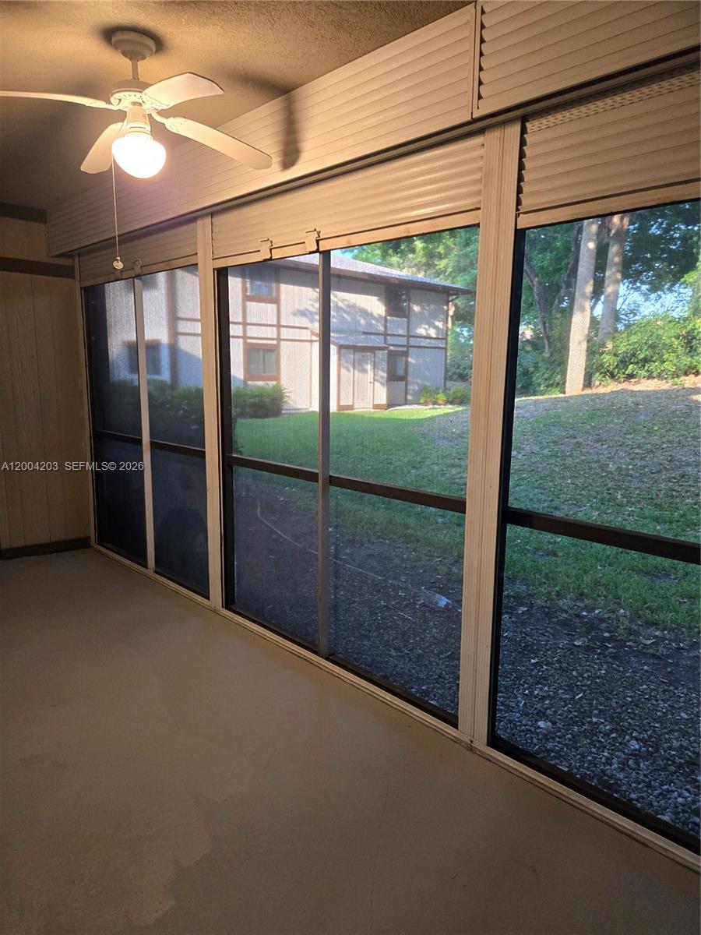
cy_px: 468
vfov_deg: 73.9
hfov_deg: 58.9
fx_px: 621
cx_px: 350
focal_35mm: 23
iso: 400
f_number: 1.8
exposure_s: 1/120
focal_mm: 5.4
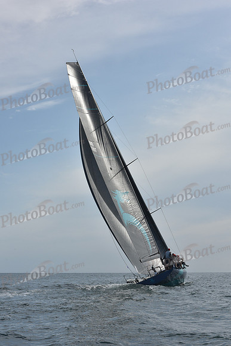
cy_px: 173
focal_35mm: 70
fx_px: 673
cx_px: 116
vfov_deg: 28.8
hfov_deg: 19.5
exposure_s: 1/1000
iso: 320
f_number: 11
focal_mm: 70
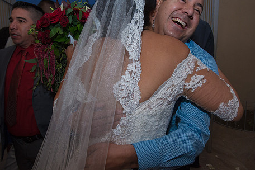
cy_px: 66
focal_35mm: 28
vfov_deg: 46.1
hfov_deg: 65.5
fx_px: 198
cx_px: 130
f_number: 3.5
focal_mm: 22
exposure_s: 1/100
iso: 1600
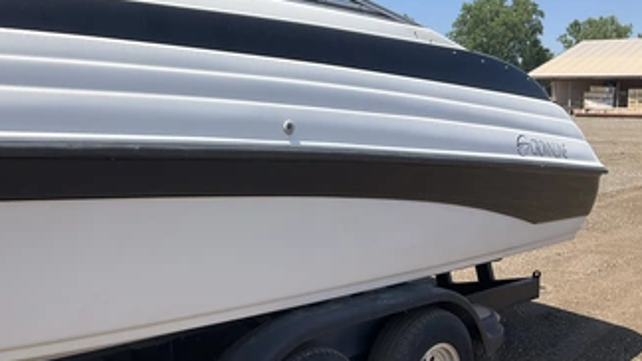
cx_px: 283
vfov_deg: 30.3
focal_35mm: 39
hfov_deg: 51.5
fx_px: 664
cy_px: 149
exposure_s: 1/1675
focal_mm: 3
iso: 25
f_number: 1.8
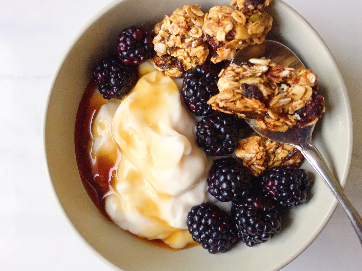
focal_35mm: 29
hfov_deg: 61.6
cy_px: 136
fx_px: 303
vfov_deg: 48.2
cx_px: 181
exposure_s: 1/120
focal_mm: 4.15
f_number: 2.2
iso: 32
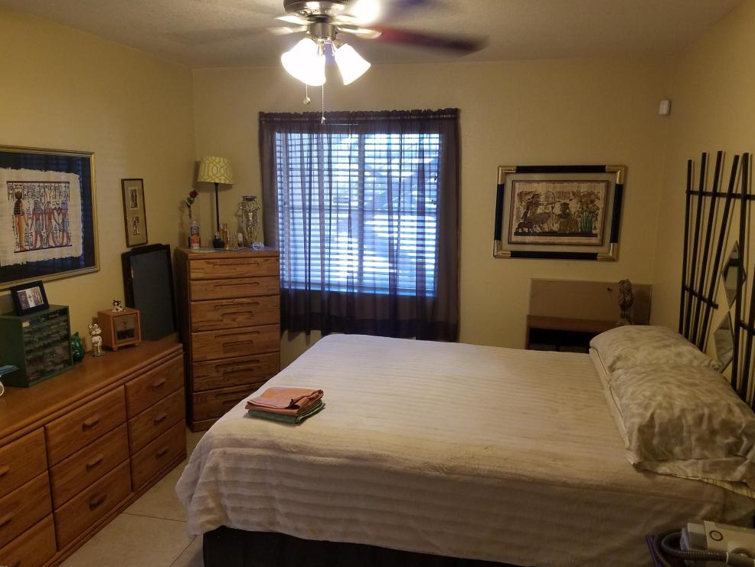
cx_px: 379
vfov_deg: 51.4
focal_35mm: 27
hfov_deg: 65.3
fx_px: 589
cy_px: 291
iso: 160
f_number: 1.7
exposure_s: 1/30
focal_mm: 4.2
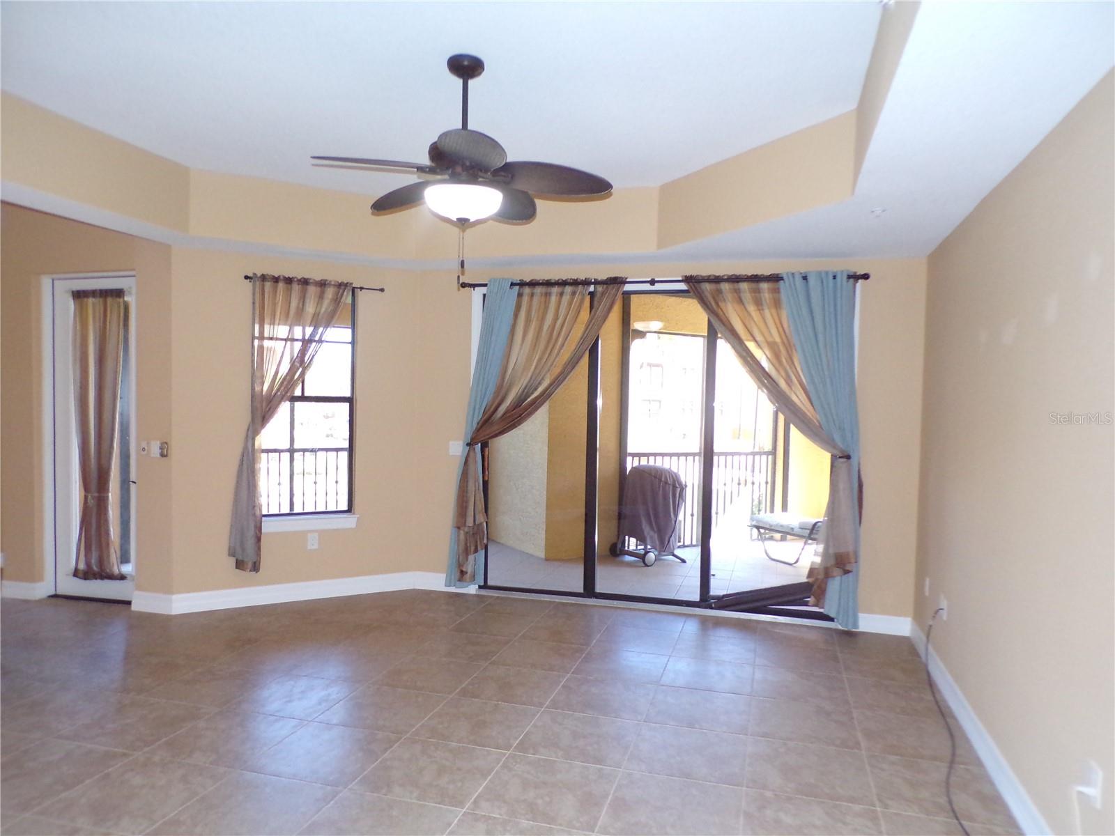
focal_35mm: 24
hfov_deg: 71.6
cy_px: 418
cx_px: 558
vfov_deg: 56.8
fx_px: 773
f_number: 3
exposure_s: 1/60
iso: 413
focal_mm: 4.3
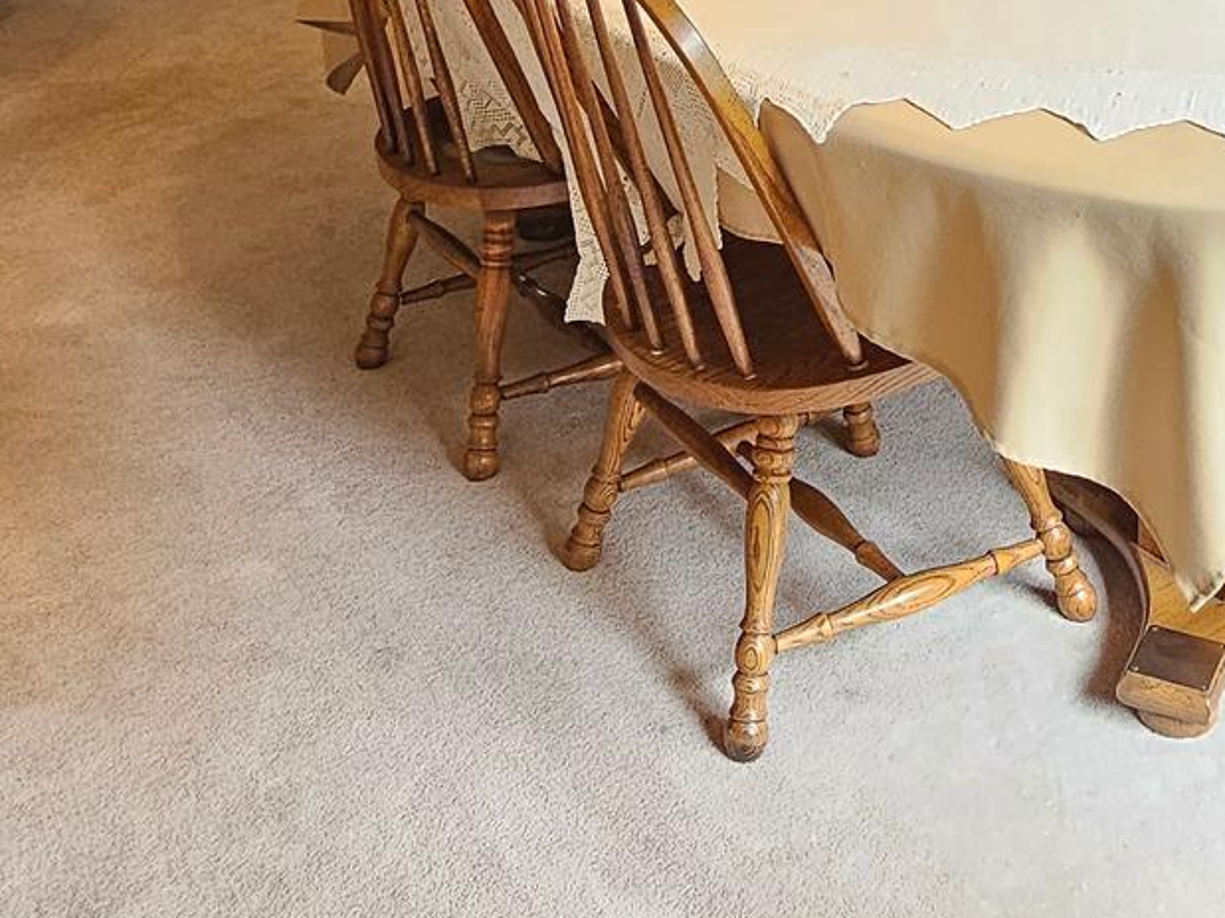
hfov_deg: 41.9
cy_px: 28
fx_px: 1521
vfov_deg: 31.4
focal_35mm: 43
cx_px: 982
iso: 200
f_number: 2.2
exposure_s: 1/60
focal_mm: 2.2
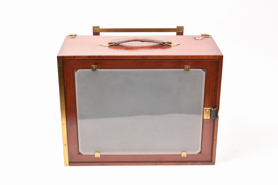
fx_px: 464
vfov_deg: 22.7
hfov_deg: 33.4
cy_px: 92
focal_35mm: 60
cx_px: 139
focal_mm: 60
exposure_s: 1/125
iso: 3200
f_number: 11
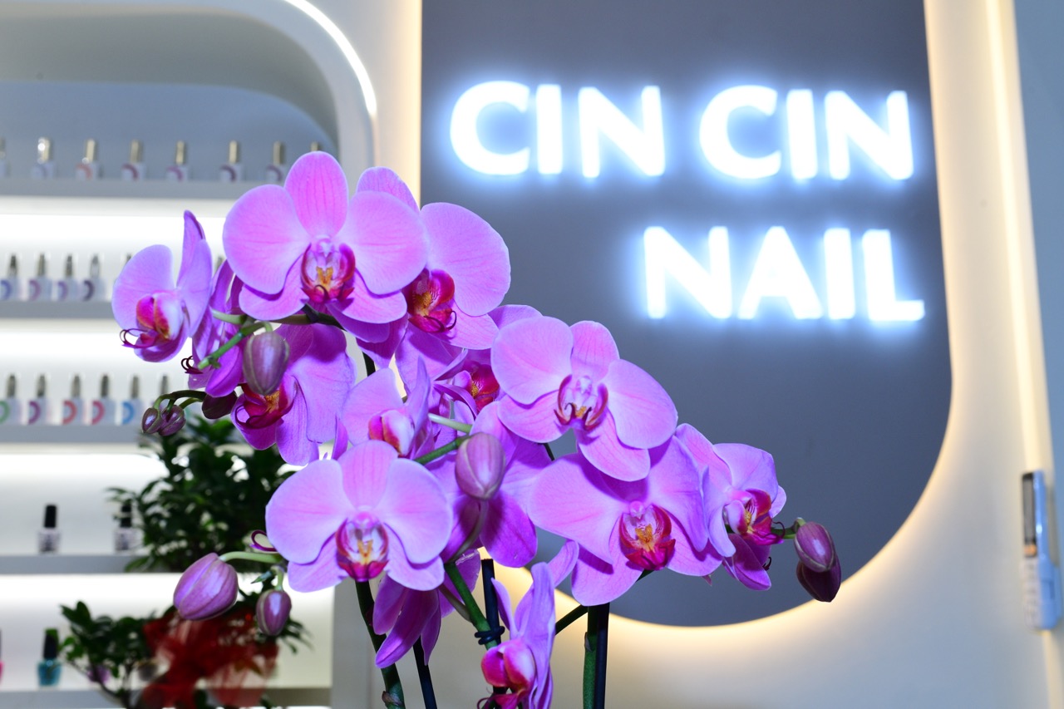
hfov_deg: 39.6
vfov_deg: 27.0
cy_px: 354
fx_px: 1477
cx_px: 532
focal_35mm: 50
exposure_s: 1/125
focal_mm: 50
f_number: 10
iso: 800
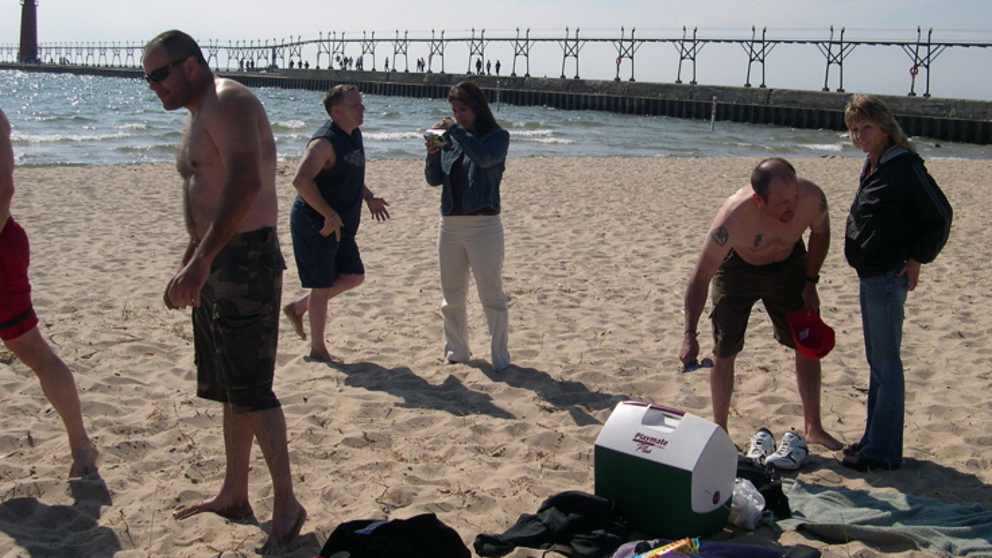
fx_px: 1184
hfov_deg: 45.4
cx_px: 526
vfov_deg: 26.5
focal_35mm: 45
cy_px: 222
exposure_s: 1/469
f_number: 7.6
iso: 100
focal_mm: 8
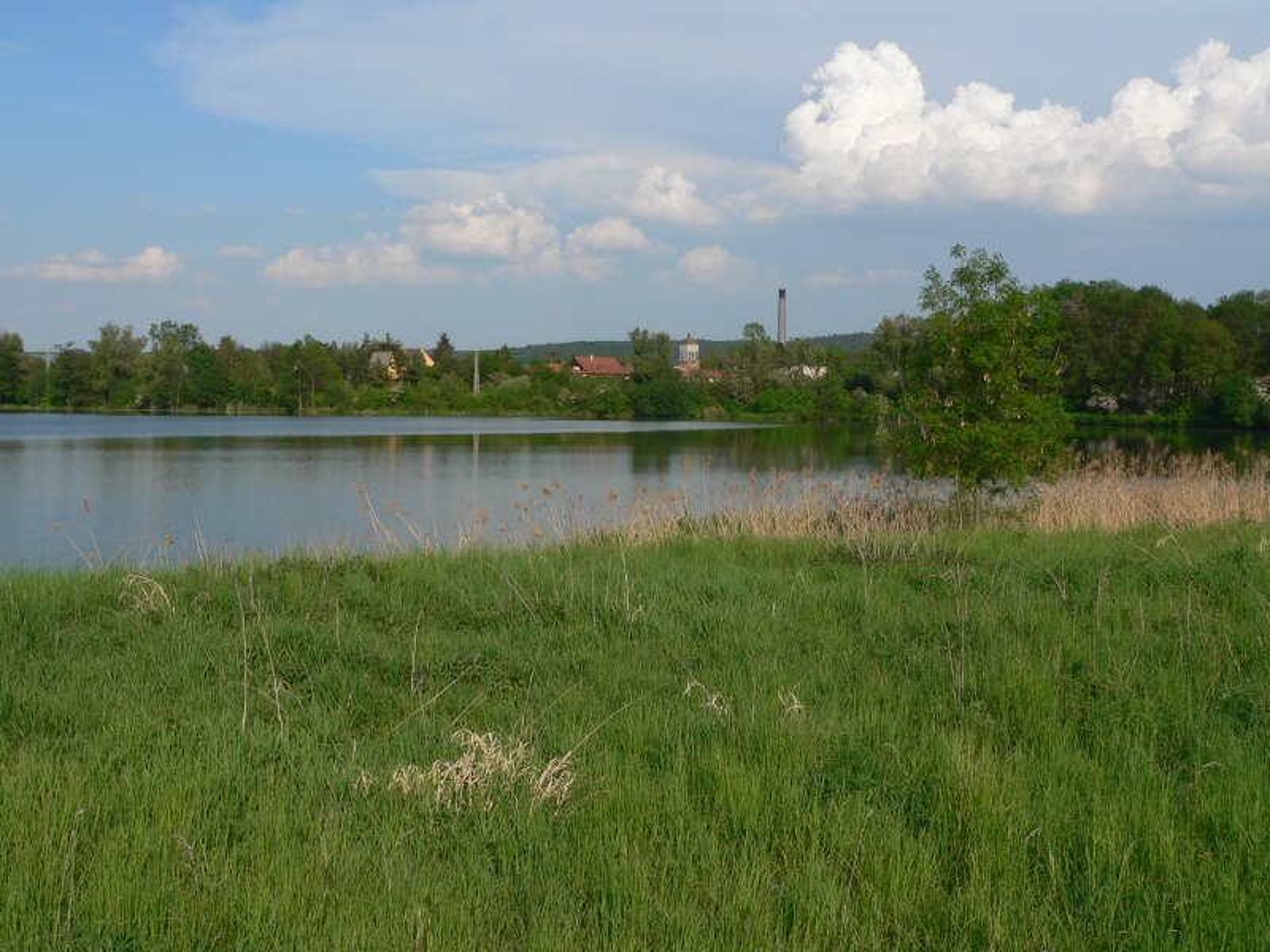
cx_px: 635
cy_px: 476
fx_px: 1651
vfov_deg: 32.2
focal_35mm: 45
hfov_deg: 42.1
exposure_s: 1/500
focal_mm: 7.4
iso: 80
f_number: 5.2
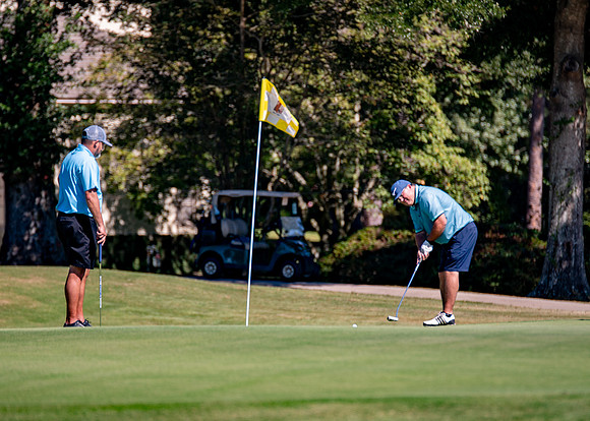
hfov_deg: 6.2
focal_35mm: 324
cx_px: 306
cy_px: 238
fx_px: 5420
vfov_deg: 4.4
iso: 100
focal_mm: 200
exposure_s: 1/1600
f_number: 2.8
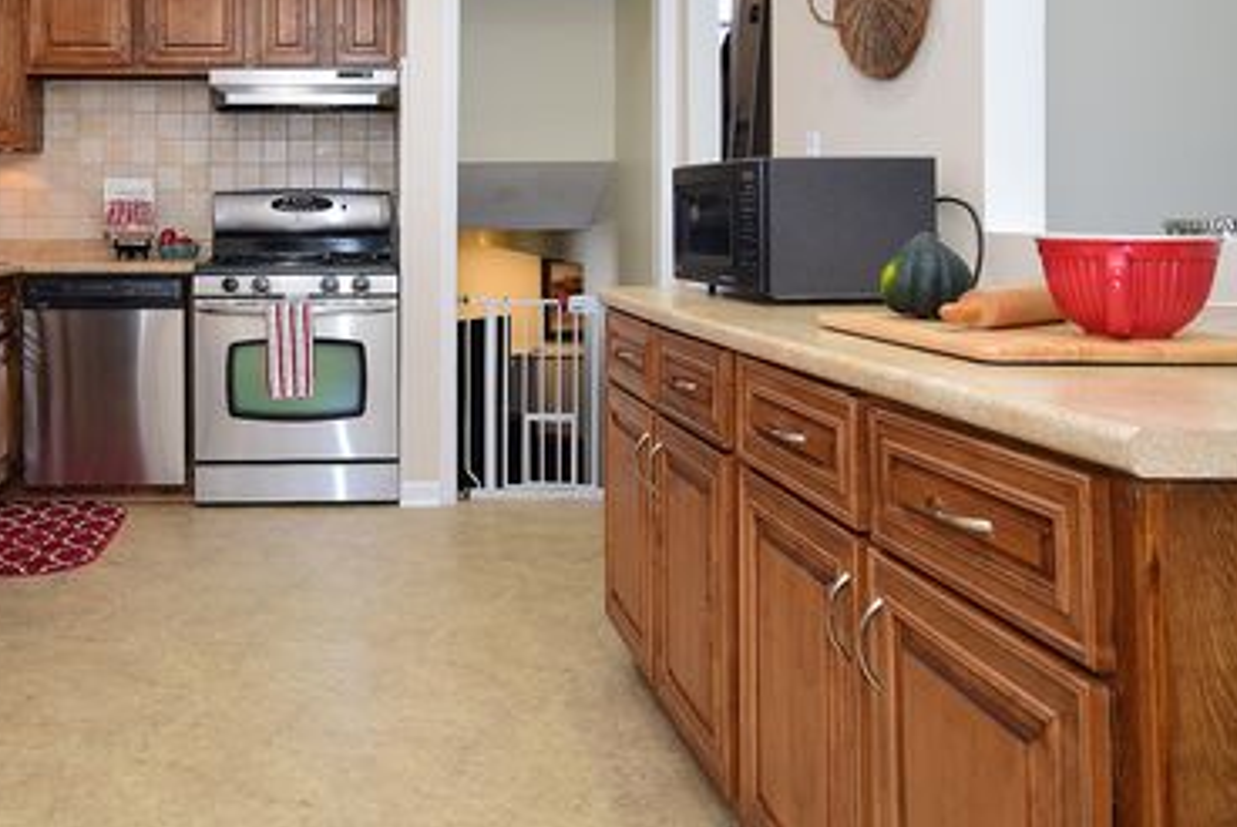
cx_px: 376
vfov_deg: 38.1
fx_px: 1165
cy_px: 203
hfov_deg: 54.4
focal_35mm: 34
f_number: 6.3
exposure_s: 1/60
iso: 640
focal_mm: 13
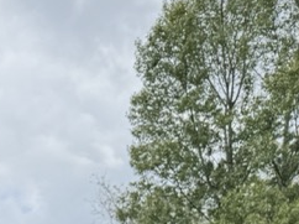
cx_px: -374
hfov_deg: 12.7
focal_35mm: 127
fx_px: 1096
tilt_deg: +0.3
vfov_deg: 10.7
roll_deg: -0.3
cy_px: 442
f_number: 1.78
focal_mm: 6.76
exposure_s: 1/1339
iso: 80
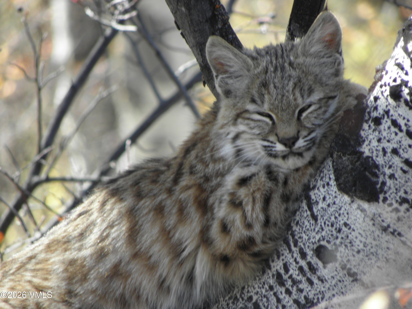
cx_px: 206
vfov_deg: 2.2
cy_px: 154
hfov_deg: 2.9
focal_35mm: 676
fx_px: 8046
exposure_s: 1/80
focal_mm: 119.6
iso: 125
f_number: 5
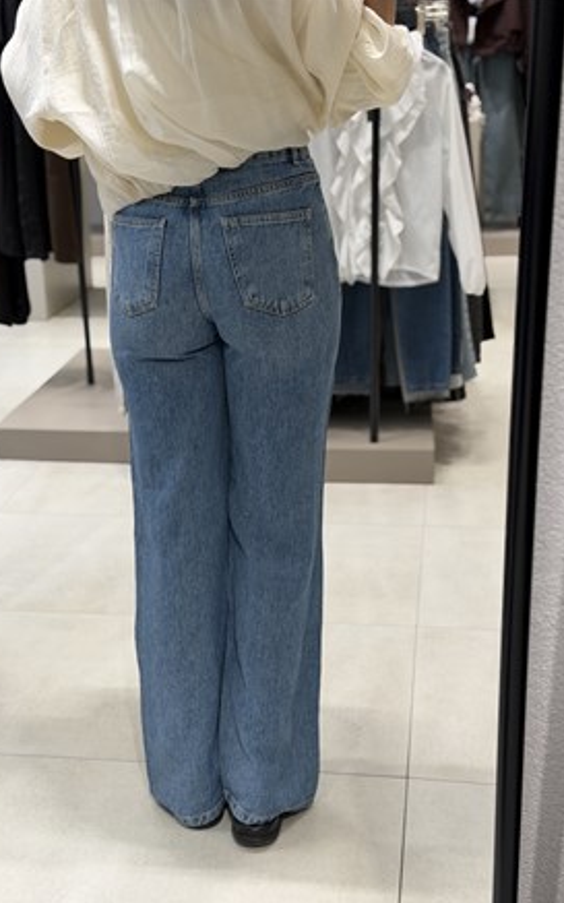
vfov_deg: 38.9
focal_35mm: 52
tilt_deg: -33.9
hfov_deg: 24.8
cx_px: 249
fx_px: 1279
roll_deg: +3.3
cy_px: 457
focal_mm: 6.76
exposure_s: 1/121
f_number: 1.78
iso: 50
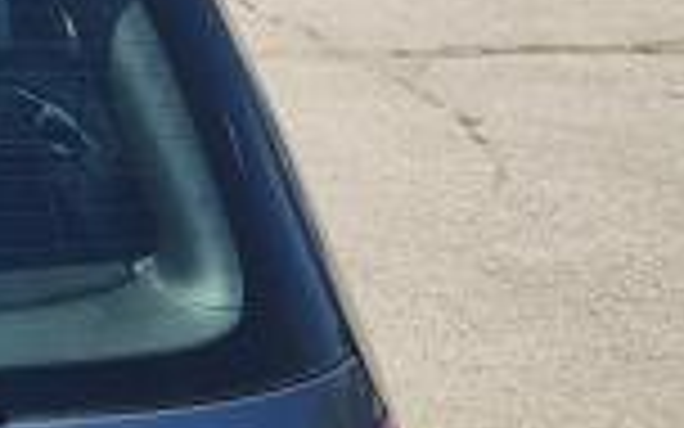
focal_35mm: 116
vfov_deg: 11.0
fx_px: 2162
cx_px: -490
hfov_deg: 15.7
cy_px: 541
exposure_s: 1/1641
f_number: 1.8
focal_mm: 5.4
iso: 40
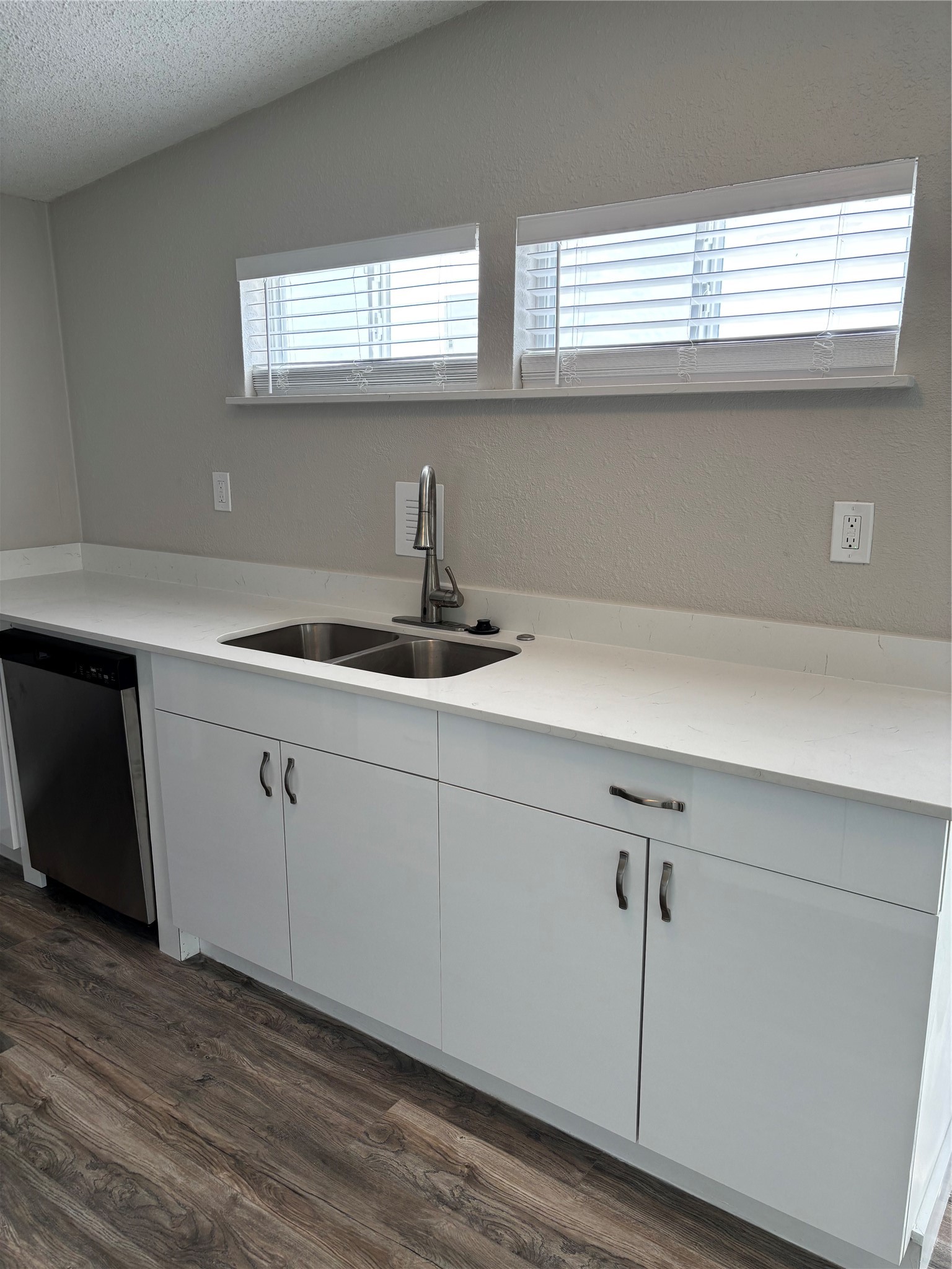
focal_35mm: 26
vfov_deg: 67.3
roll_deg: +0.1
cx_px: 476
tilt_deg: -12.0
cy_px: 634
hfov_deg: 53.1
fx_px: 953
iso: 50
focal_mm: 5.96
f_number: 1.6
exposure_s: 1/133
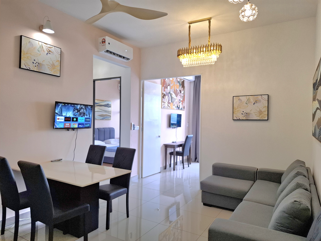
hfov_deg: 73.9
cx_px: 160
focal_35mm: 23
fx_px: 213
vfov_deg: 58.9
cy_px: 120
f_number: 1.8
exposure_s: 1/100
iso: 50
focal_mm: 5.54
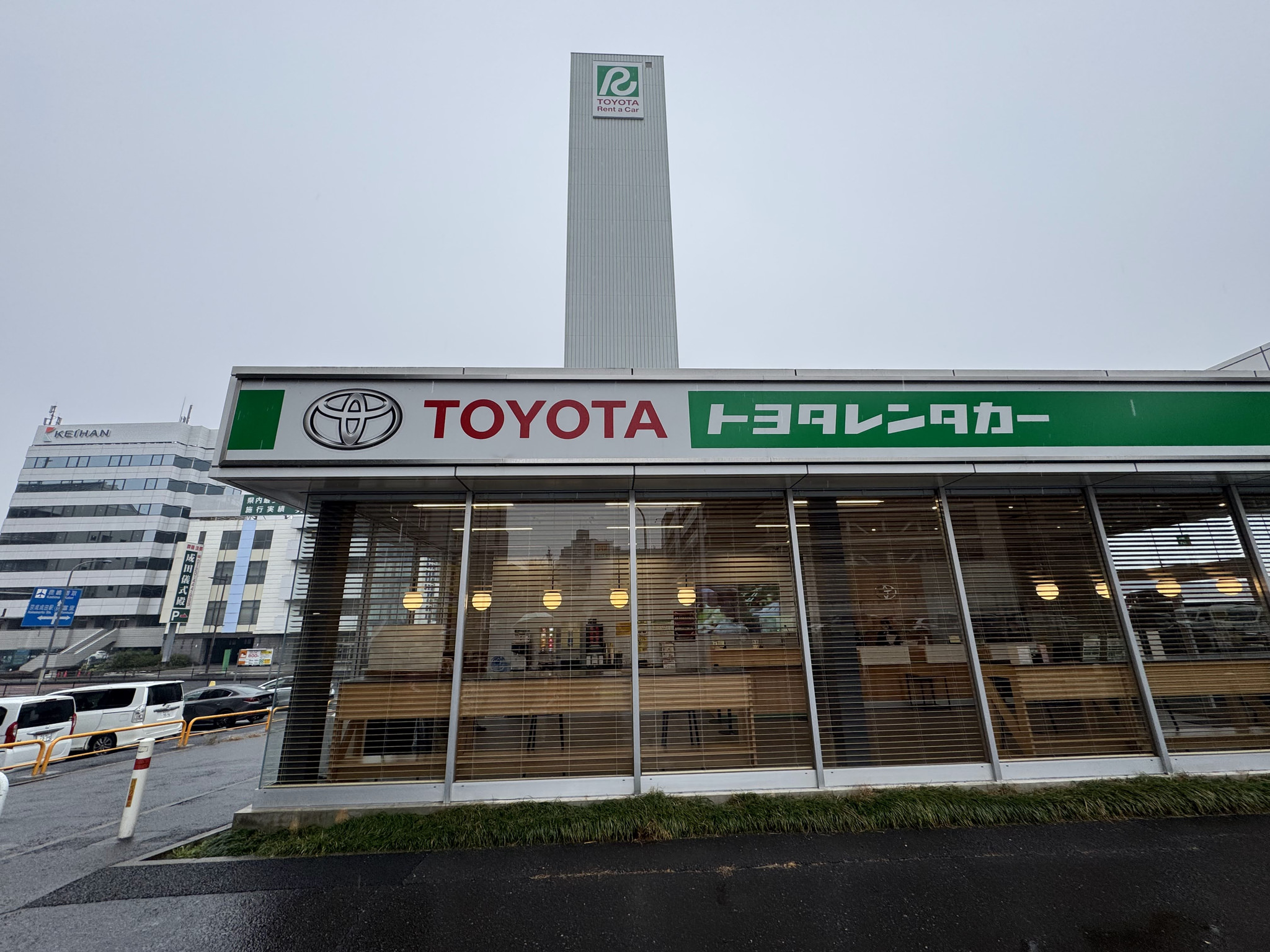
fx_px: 514
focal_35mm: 14
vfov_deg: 85.7
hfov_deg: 102.1
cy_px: 476
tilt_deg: +18.1
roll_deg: +1.9
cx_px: 635
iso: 40
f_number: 2.2
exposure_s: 1/397
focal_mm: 2.22
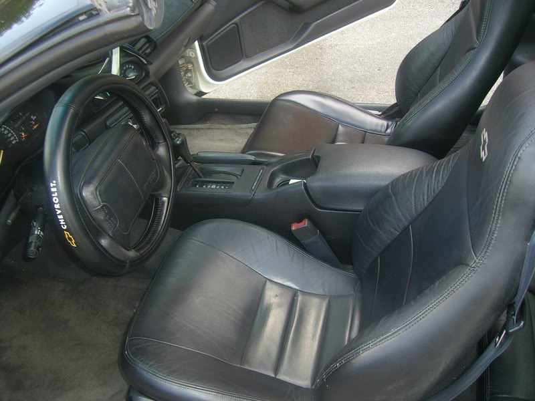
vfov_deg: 37.7
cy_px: 200
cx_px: 268
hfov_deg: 49.0
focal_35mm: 38
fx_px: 587
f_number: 2.7
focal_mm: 6.2
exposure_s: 1/100
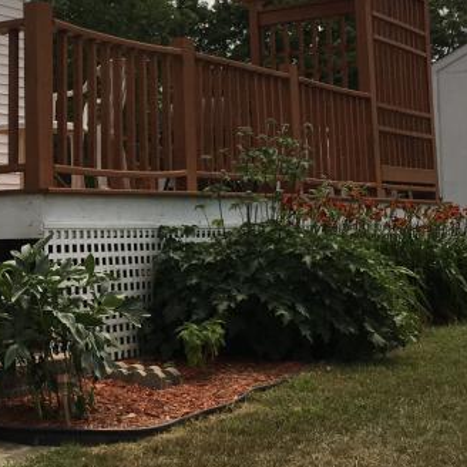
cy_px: 181
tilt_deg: +4.4
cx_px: -43
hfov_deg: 20.7
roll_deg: +3.2
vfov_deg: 21.6
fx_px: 1221
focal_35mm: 80
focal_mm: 4.15
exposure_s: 1/2564
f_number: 2.2
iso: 40
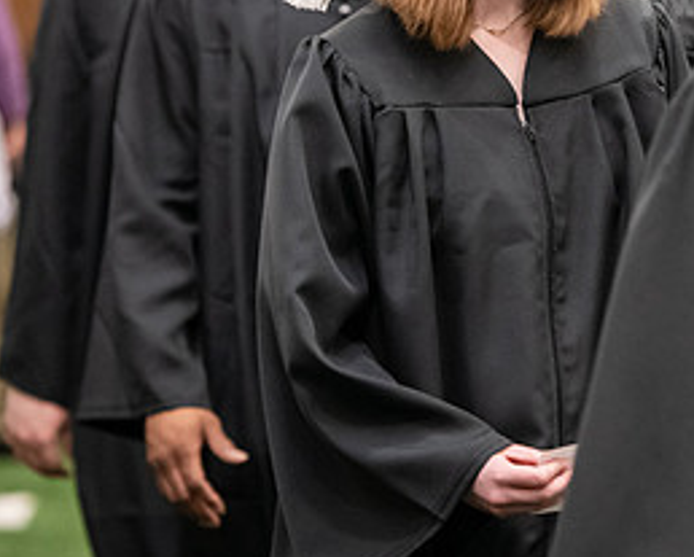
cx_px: 516
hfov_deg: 6.5
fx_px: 6066
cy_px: 61
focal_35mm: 295
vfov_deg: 5.2
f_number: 3.2
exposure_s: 1/200
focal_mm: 140
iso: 3200
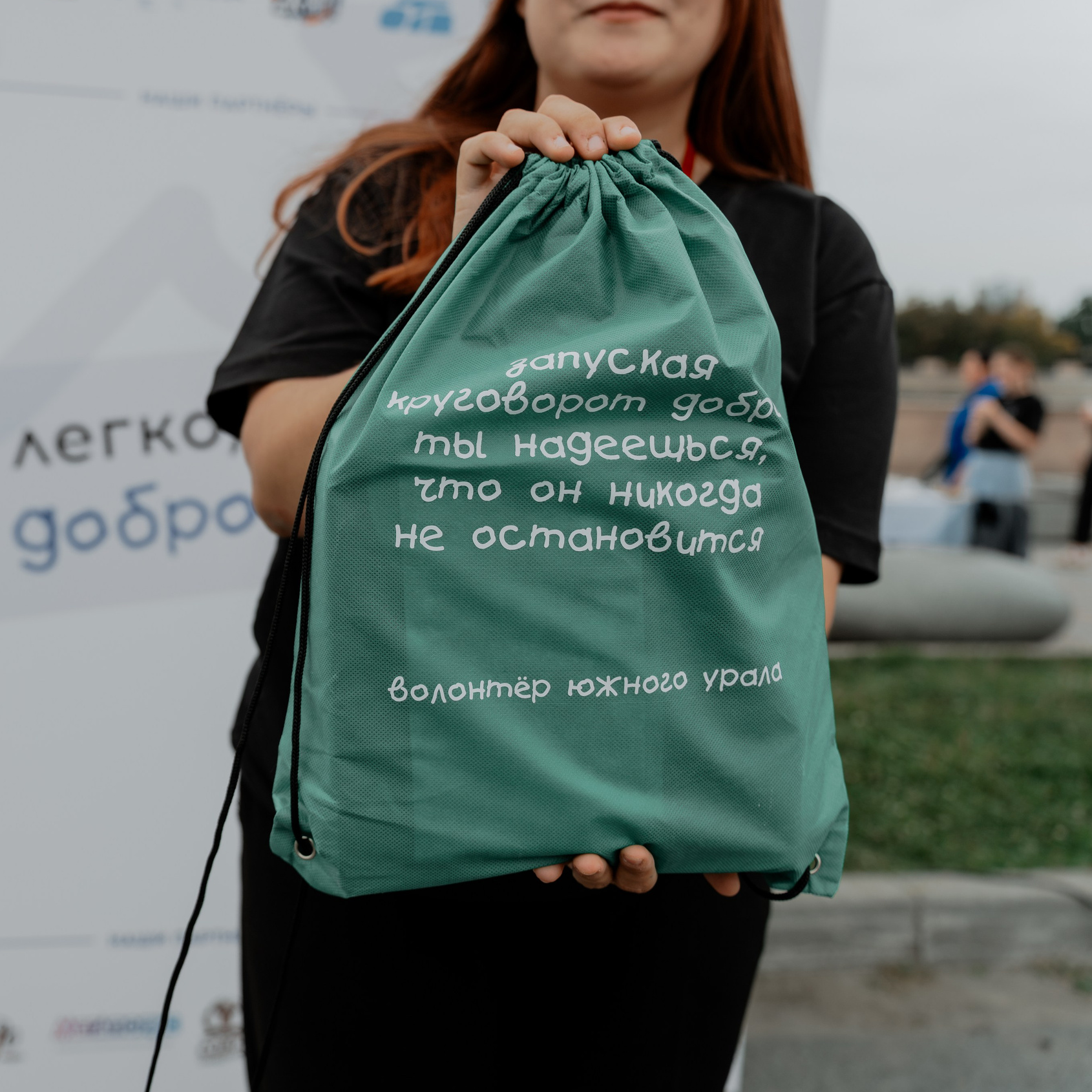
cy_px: 551
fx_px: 1356
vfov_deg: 43.9
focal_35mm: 38
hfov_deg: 42.5
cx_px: 270
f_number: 3.5
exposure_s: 1/1000
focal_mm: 28
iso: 250
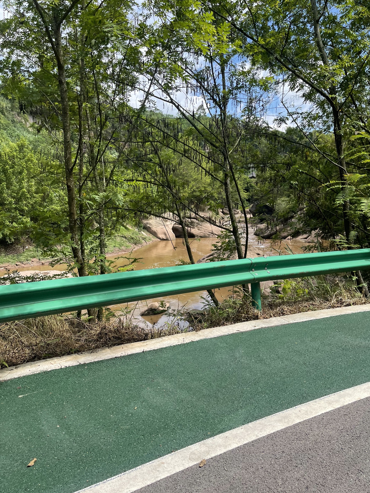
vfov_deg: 65.3
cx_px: 180
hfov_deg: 51.3
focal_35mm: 27
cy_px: 254
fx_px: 385
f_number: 1.6
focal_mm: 5.1
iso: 32
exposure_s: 1/1370
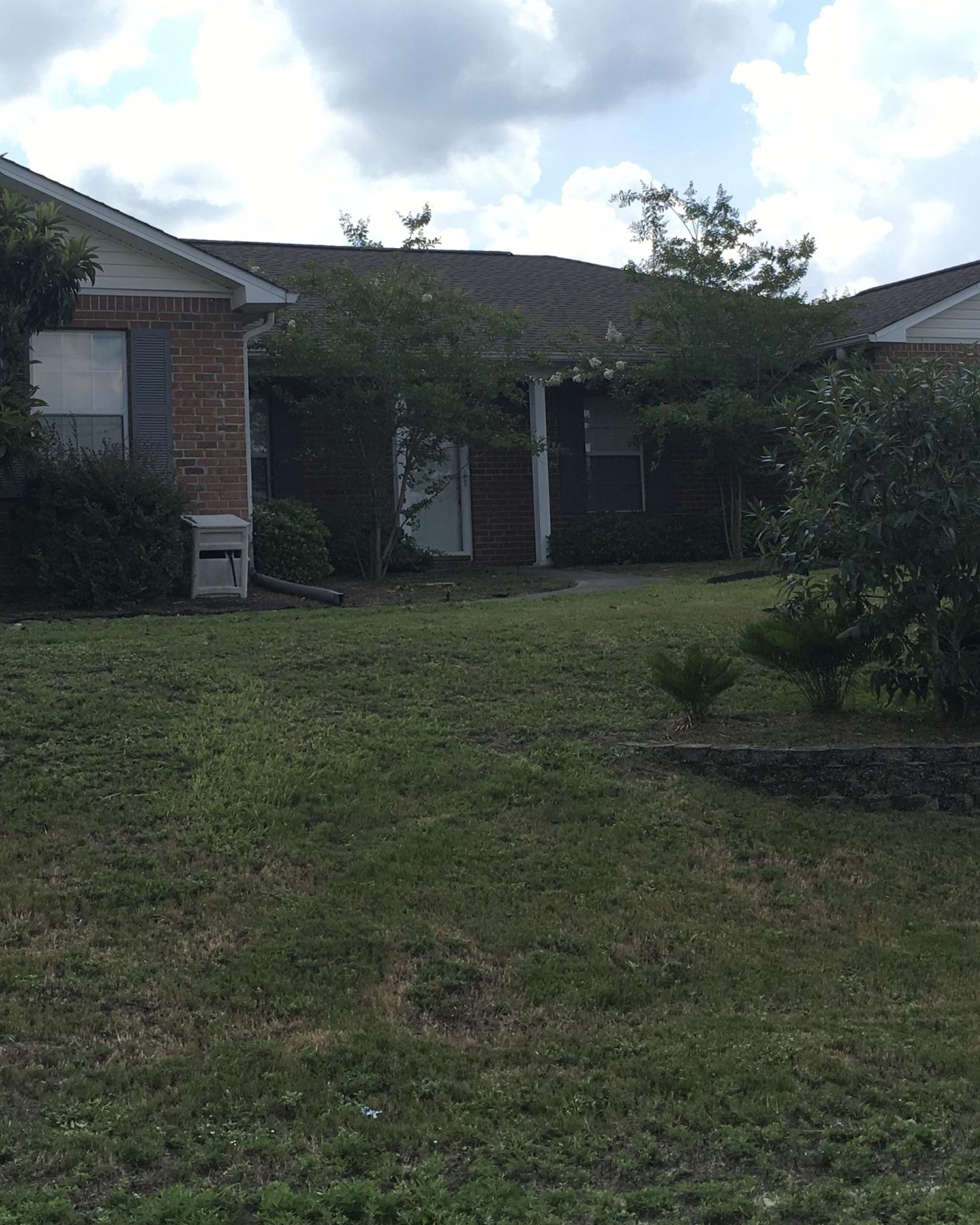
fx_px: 1849
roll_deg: +2.0
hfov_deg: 29.6
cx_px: 369
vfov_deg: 36.4
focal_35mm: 51
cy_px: 447
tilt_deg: +5.6
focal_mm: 4.15
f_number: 2.2
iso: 25
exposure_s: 1/1202
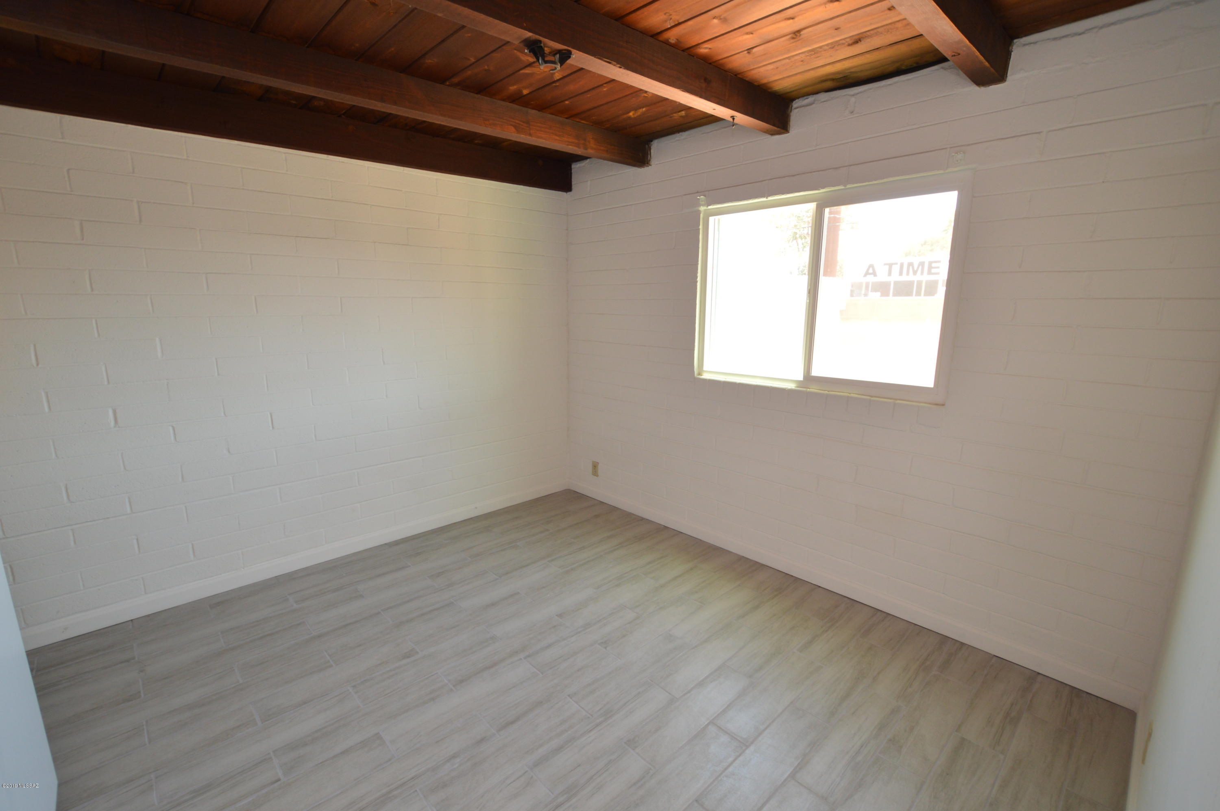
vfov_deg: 77.2
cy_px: 406
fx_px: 508
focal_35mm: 15
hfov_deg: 100.4
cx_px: 610
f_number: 4
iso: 400
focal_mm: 10
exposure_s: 1/60
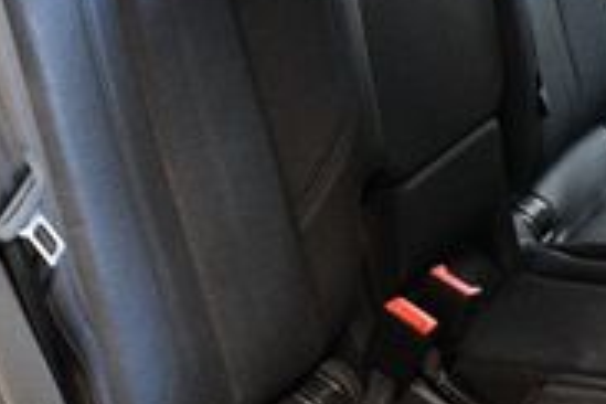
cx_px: 331
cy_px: 126
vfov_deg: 13.0
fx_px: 1767
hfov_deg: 19.5
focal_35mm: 105
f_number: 3.5
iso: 4000
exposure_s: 1/60
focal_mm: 20
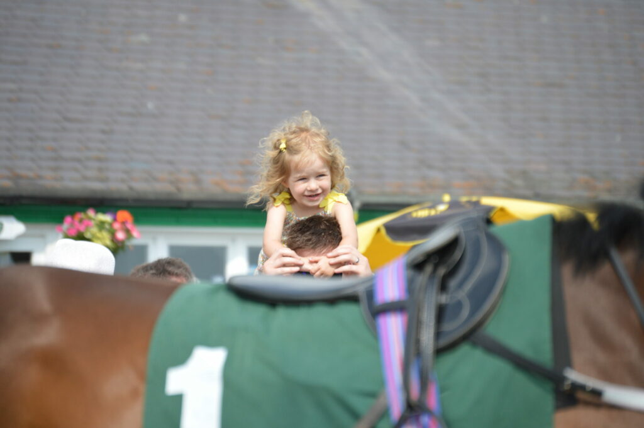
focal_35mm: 218
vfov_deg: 6.3
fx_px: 3888
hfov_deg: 9.5
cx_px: 322
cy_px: 214
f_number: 5
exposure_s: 1/1600
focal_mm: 145
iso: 400
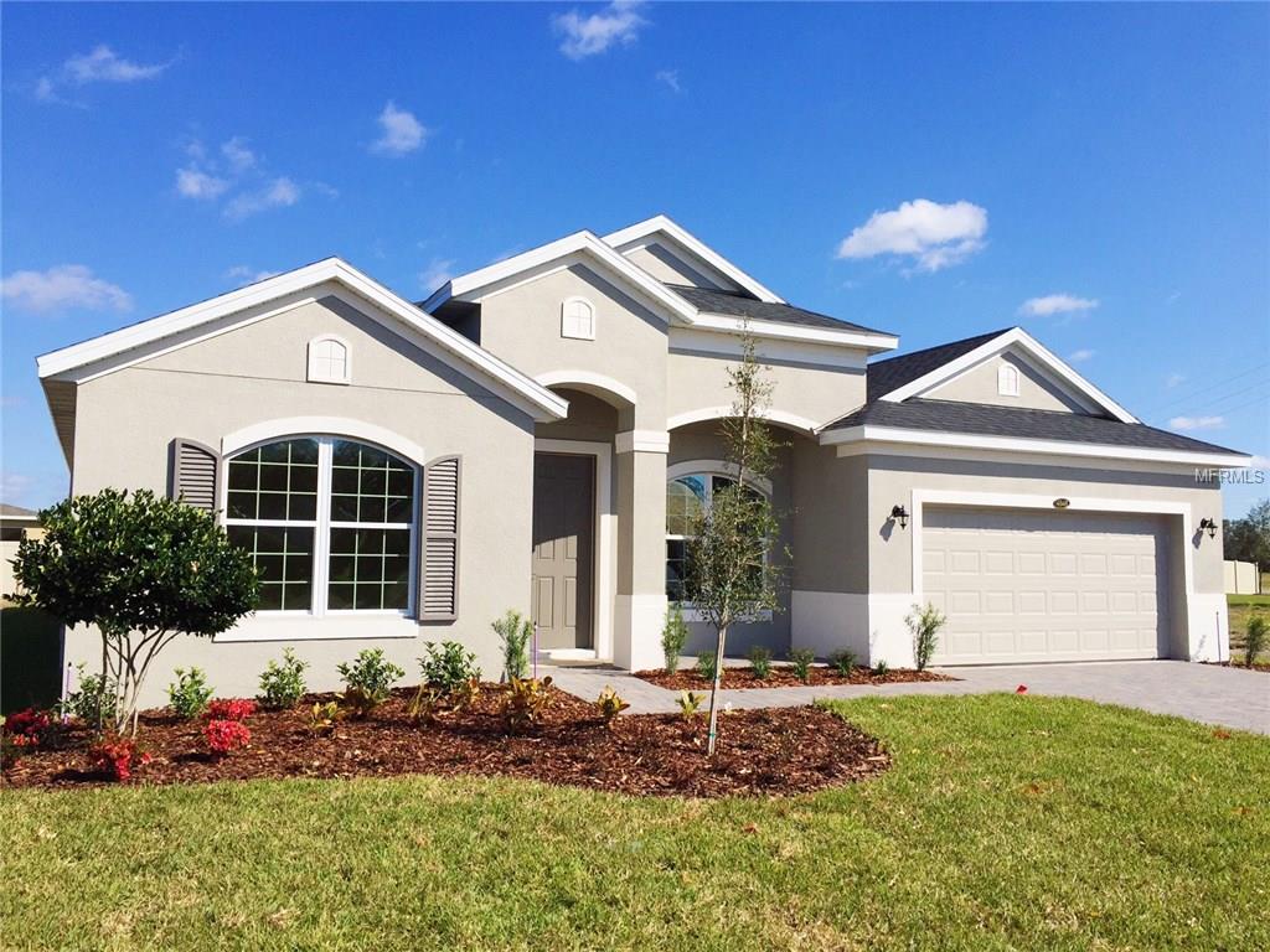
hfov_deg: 61.7
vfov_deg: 48.2
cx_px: 635
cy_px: 476
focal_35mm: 29
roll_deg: -1.3
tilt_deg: +4.2
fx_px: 1064
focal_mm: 4.15
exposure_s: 1/3597
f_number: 2.2
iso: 32
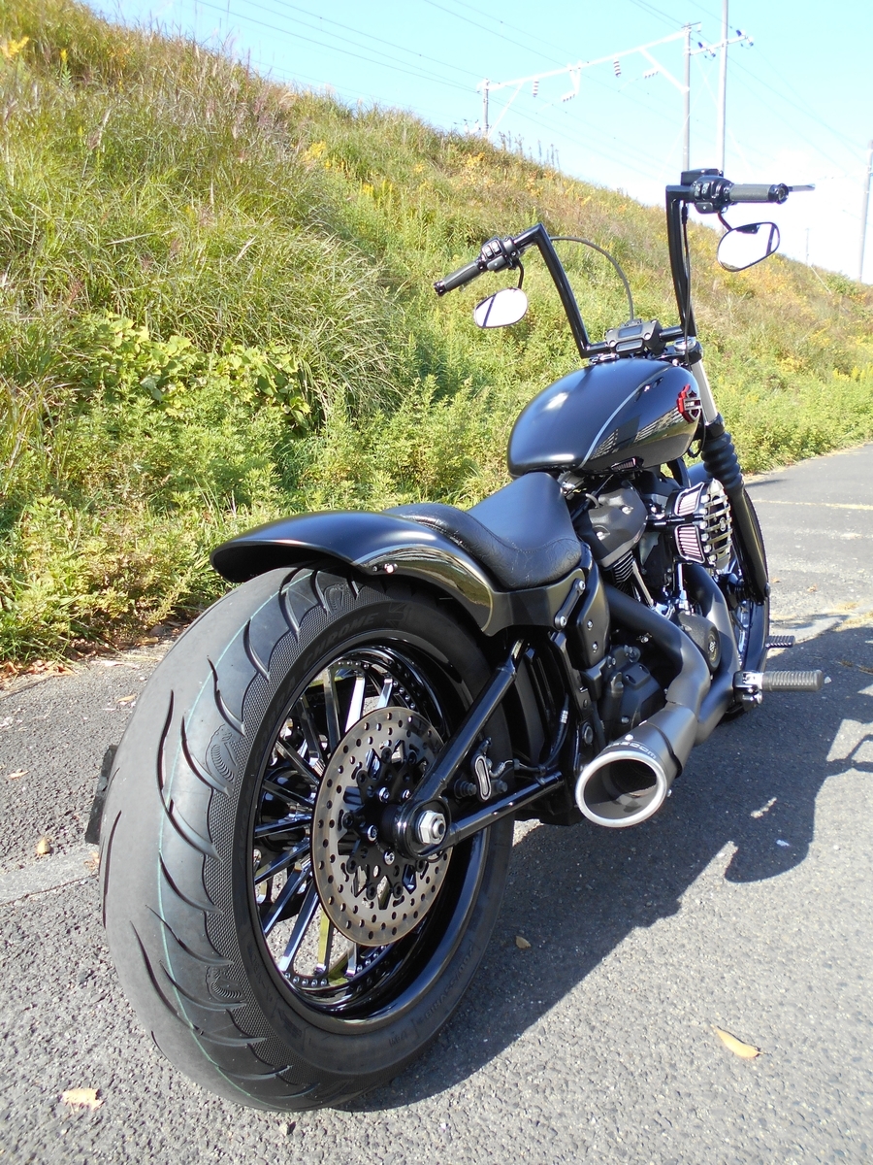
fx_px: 874
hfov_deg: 53.1
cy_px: 582
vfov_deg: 67.3
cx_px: 436
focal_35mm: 26
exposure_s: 1/250
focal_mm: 4.6
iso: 80
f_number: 3.2
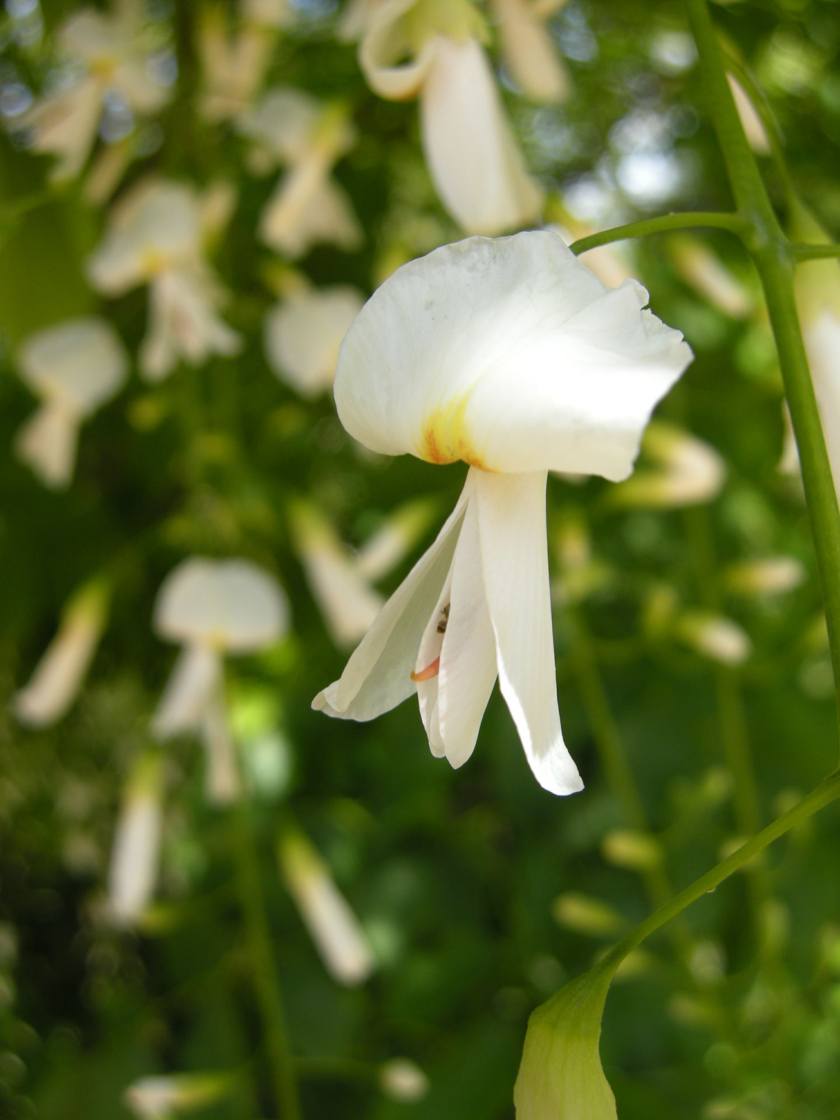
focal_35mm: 35
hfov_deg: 40.7
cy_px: 560
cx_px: 420
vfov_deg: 52.6
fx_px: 1132
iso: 64
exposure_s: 1/108
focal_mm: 7.5
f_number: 3.8
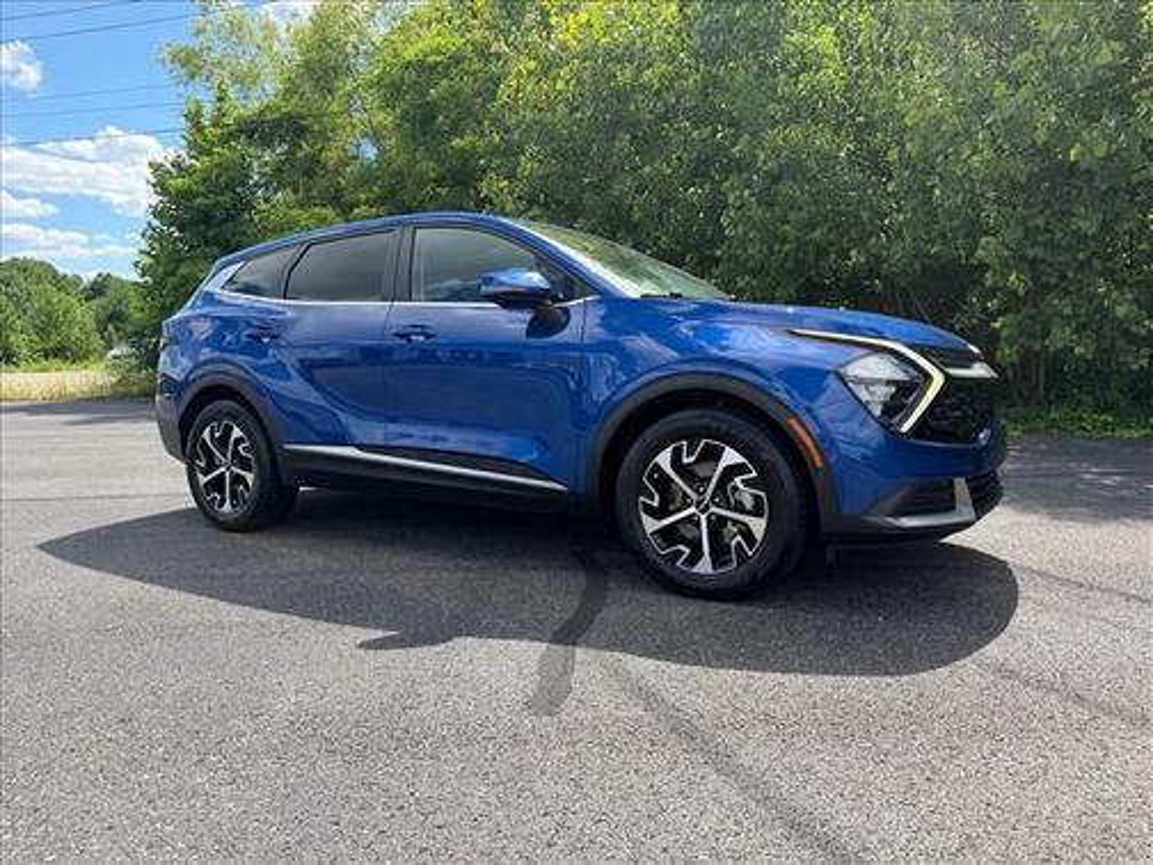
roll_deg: +0.5
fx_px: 799
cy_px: 432
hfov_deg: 71.6
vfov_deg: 56.8
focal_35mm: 24
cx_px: 576
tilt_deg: -6.7
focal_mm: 6.76
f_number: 1.78
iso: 100
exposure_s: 1/1949
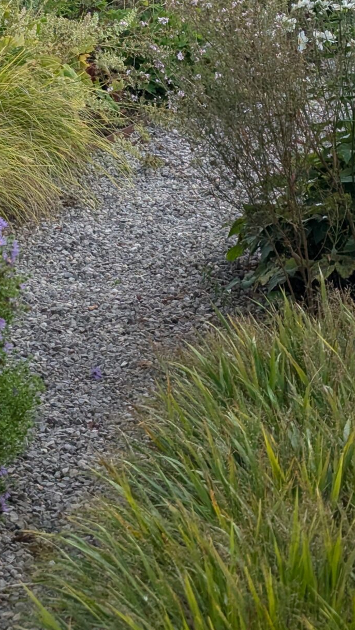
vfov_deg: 19.1
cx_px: 103
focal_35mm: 110
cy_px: 49
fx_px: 1840
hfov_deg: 11.0
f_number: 1.85
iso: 46
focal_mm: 6.81
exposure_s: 1/2375
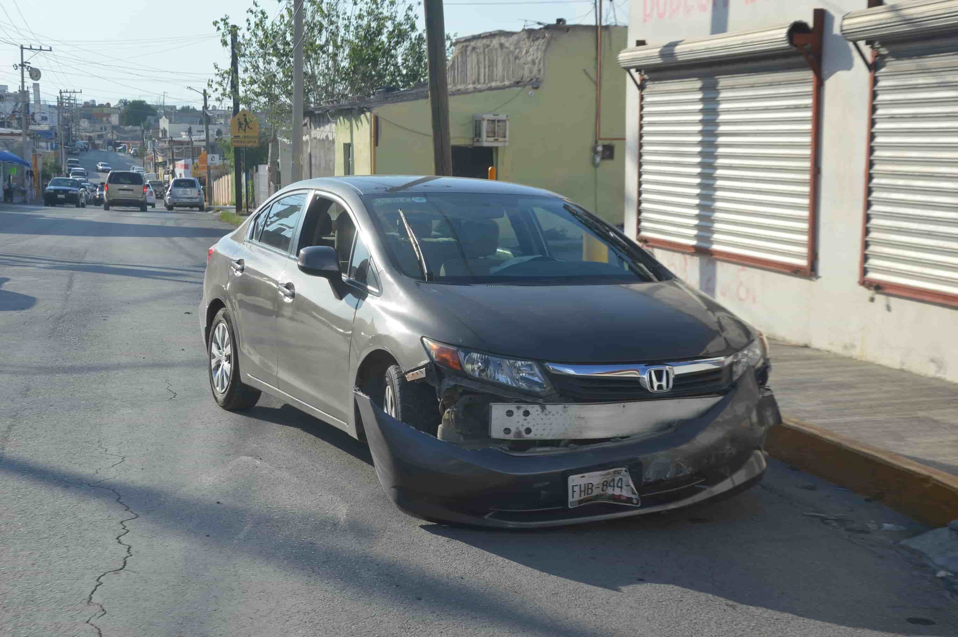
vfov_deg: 25.7
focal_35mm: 52
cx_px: 479
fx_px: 1396
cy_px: 318
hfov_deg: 37.9
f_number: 9
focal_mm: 35
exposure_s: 1/320
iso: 100
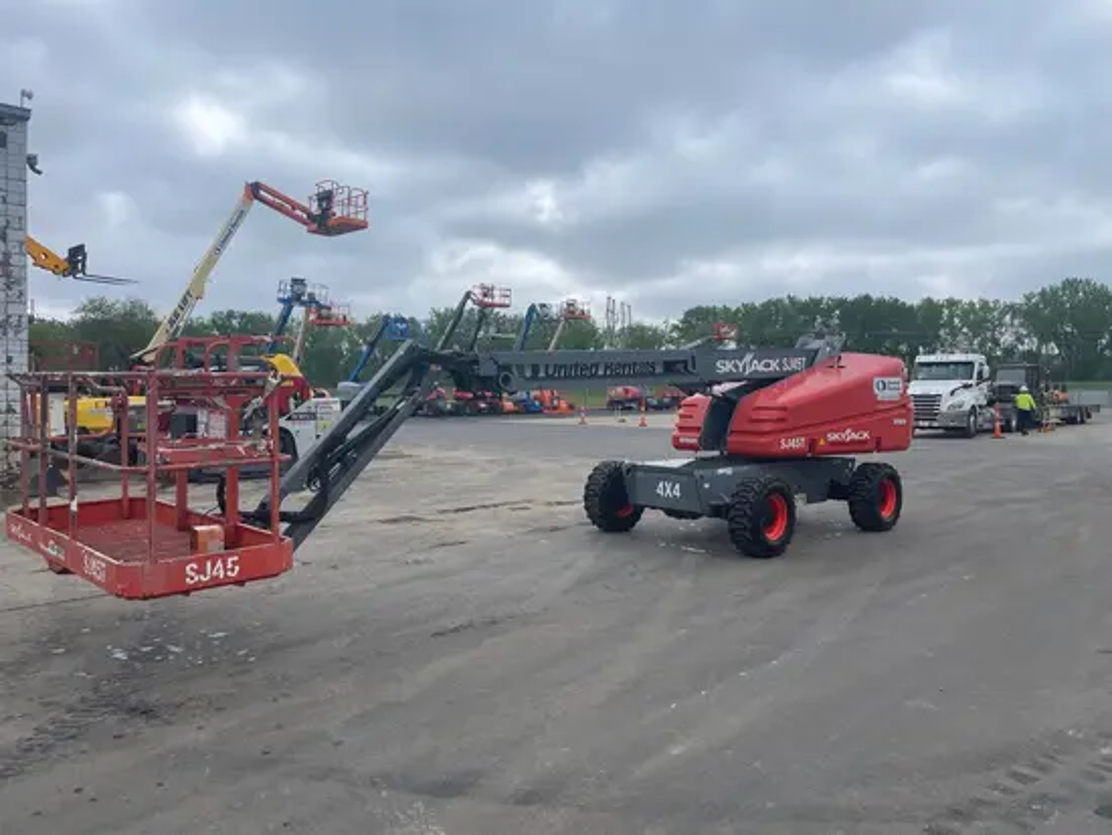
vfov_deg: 53.1
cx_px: 556
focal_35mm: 26
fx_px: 836
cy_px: 418
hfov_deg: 67.3
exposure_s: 1/3205
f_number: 1.6
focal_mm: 4.2
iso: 32
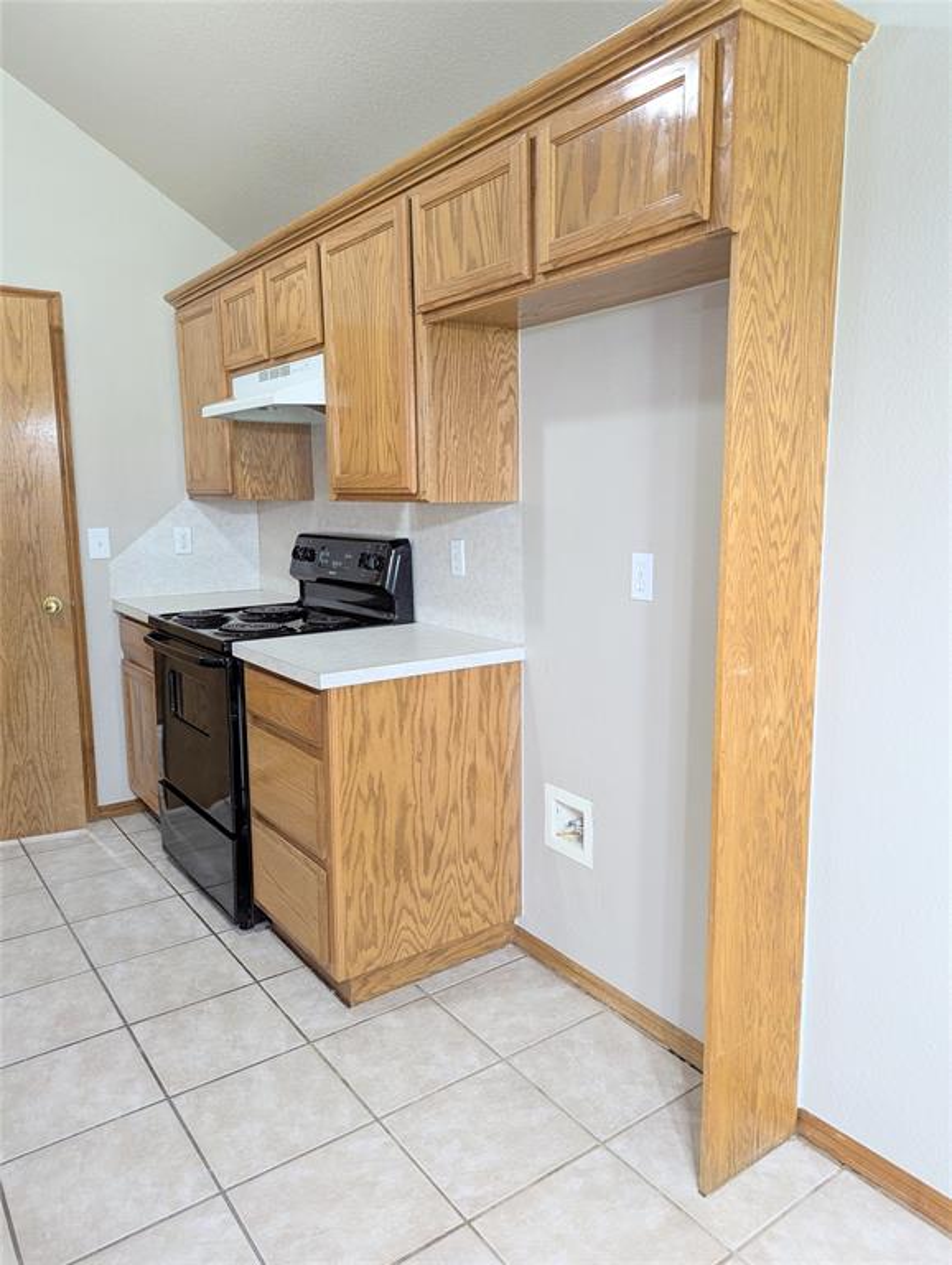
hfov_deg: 56.9
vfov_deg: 71.5
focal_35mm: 24
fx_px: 878
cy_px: 632
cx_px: 476
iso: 538
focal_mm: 6.81
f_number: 1.85
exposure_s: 1/60
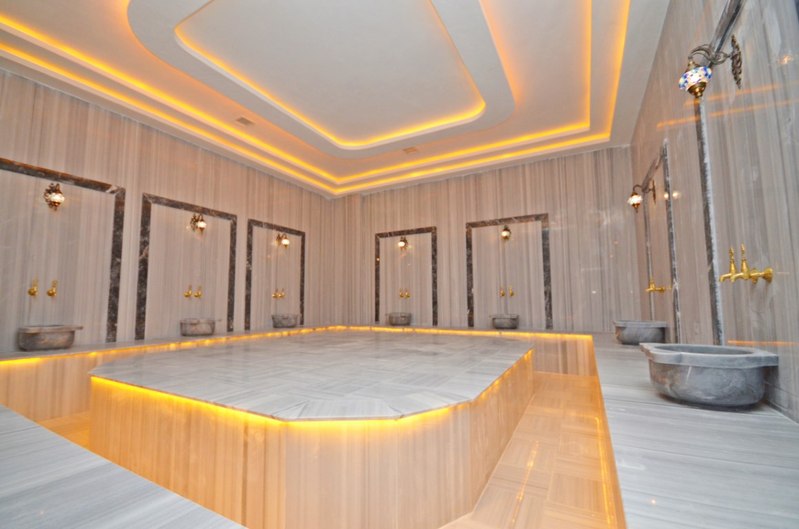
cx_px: 400
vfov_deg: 77.1
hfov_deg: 100.5
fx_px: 332
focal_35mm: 15
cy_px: 264
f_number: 4
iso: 800
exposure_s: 1/60
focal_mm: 10
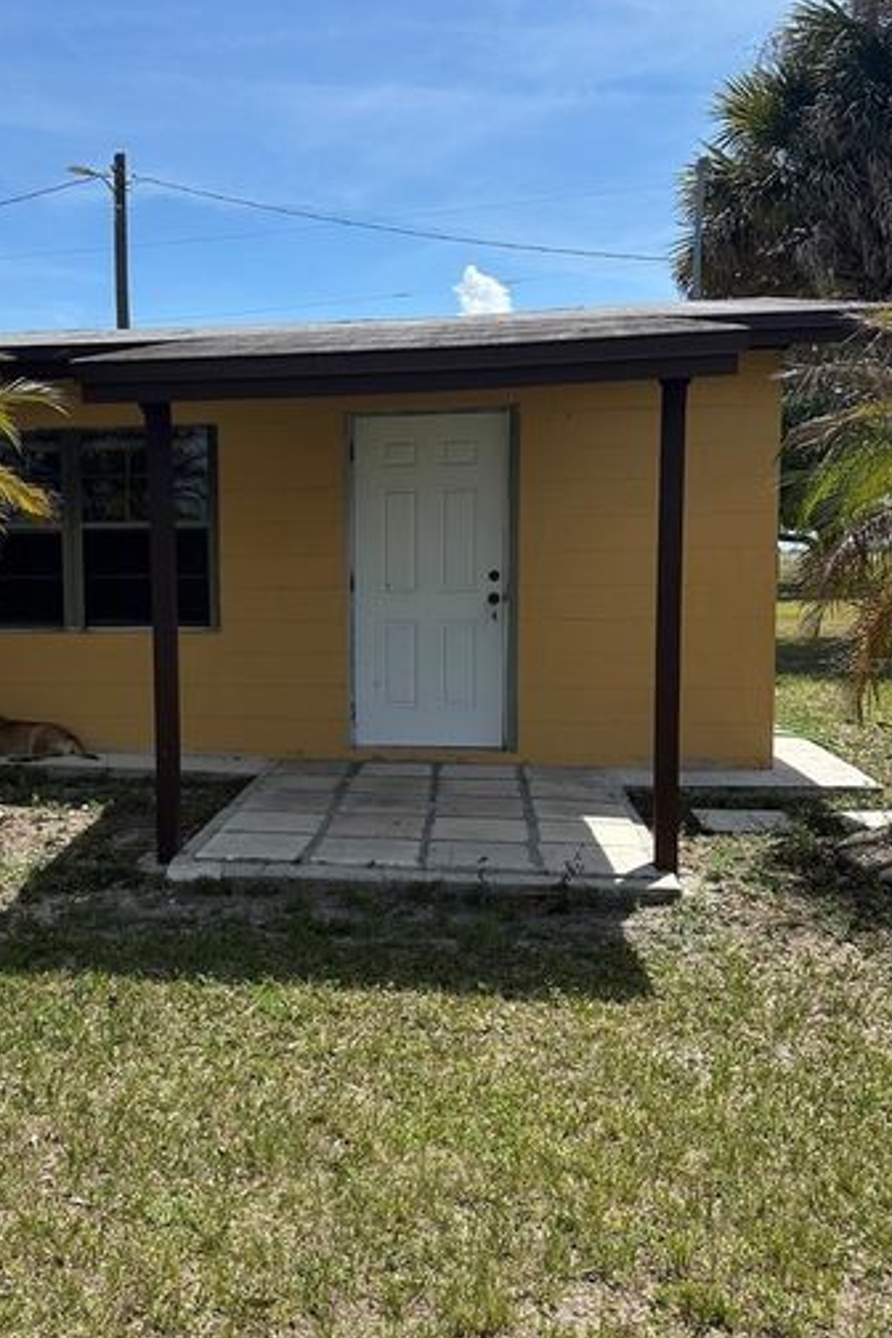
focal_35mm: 33
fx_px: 1226
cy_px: 662
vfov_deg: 57.2
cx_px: 271
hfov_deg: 39.3
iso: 80
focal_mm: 6.86
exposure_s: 1/4545
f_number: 1.78
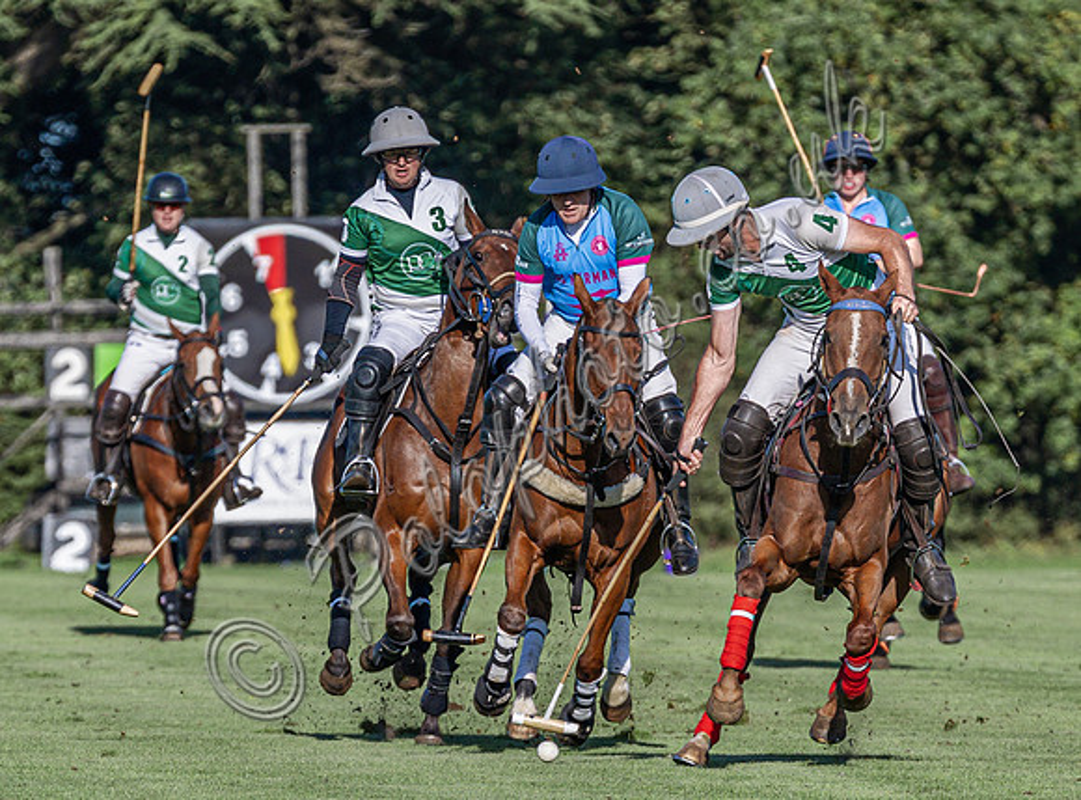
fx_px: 25800
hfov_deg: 2.4
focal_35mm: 830
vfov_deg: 1.8
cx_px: 501
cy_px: 803
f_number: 5.3
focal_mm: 280
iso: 250
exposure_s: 1/2000
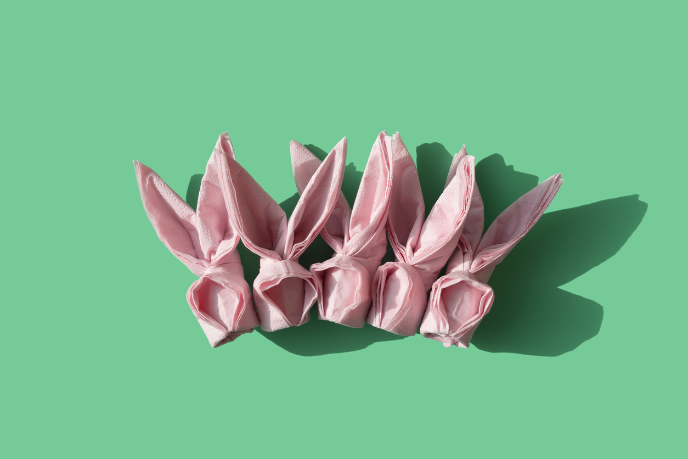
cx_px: 344
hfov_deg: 45.4
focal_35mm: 43
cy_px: 230
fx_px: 822
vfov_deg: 31.2
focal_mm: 29
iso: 100
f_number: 11
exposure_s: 1/250
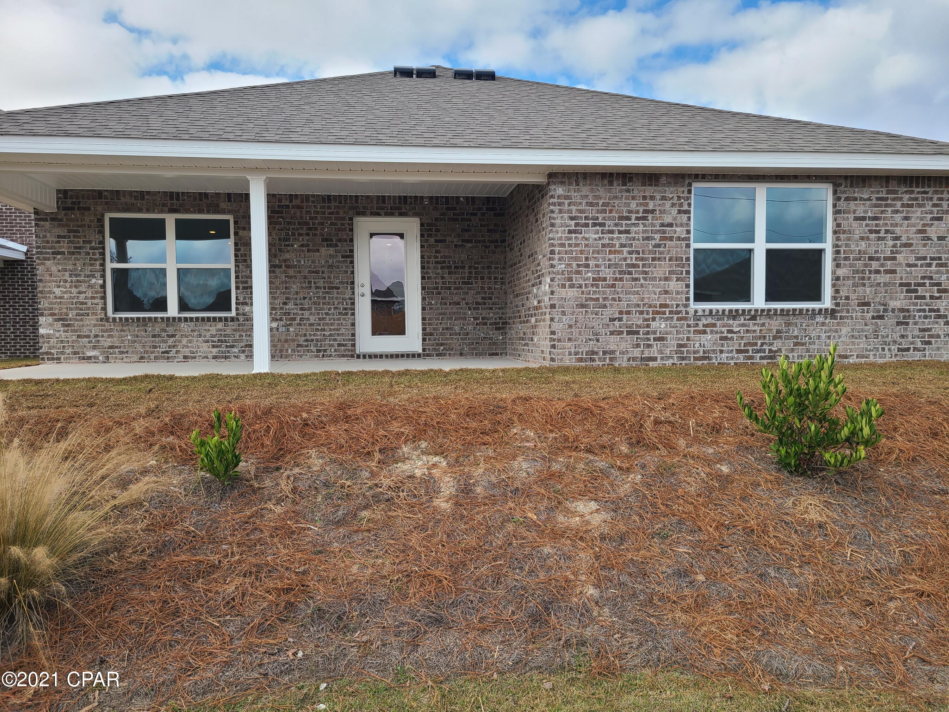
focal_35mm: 26
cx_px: 474
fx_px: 713
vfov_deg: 53.1
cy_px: 356
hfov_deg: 67.3
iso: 40
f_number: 1.8
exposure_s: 1/1058
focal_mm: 5.4
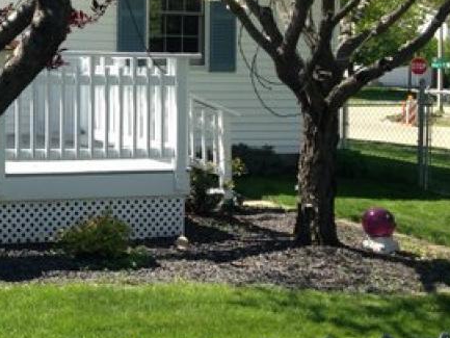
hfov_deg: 24.0
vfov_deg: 18.6
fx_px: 1014
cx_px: 12
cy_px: 34
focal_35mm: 78
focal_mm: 4.12
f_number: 2.4
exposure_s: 1/713
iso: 50
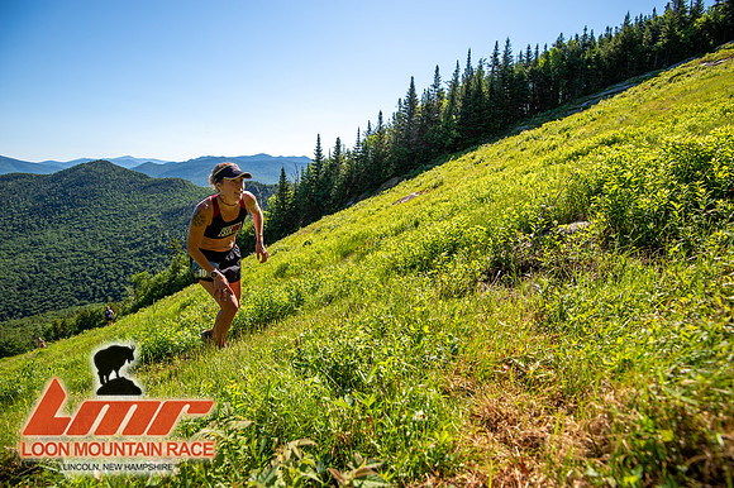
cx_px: 367
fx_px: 326
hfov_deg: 96.8
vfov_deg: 73.7
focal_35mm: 16
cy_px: 244
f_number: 5
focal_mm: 16
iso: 100
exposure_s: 1/500
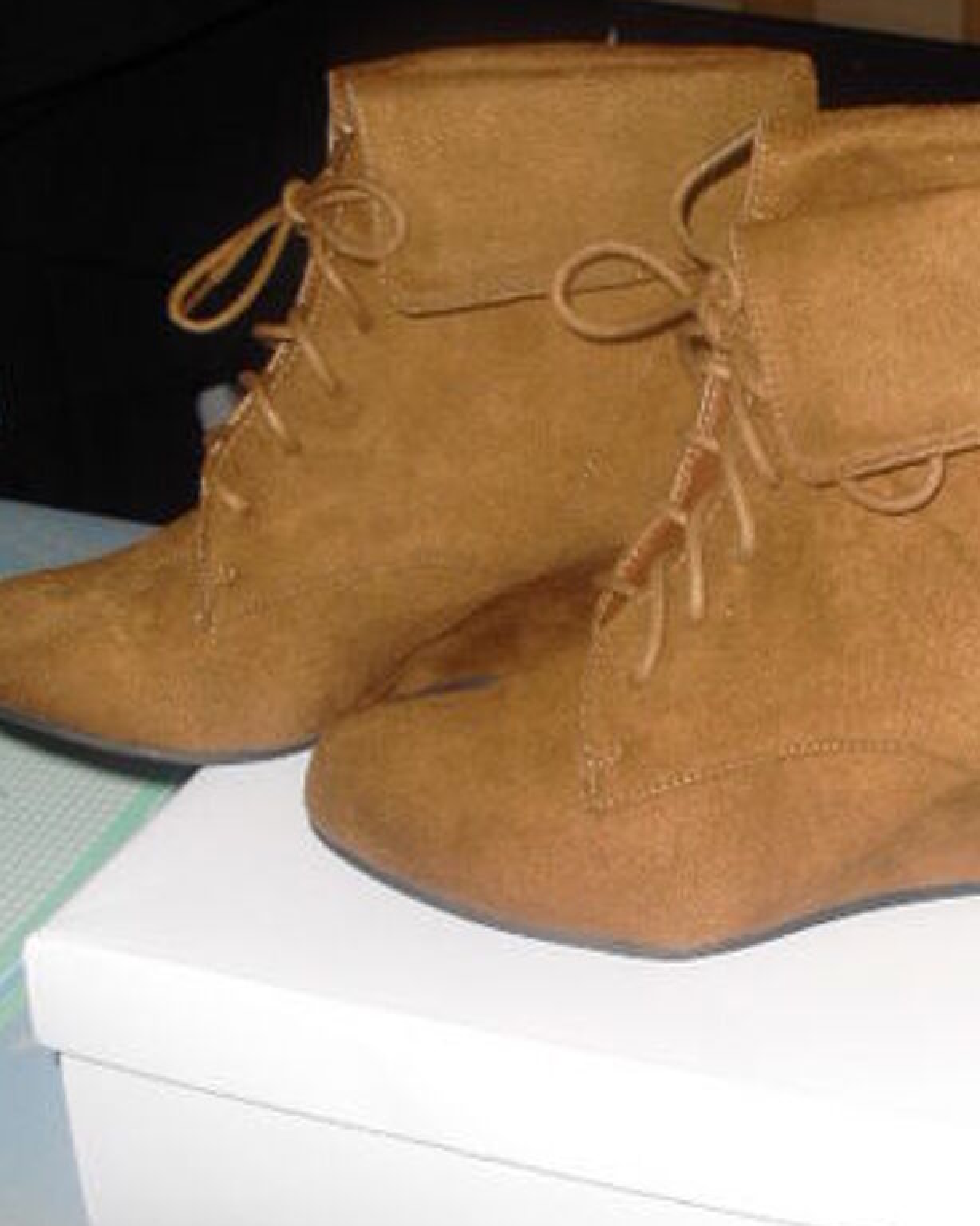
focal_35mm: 61
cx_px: 645
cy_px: 775
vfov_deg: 30.8
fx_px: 2212
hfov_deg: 24.9
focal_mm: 6.3
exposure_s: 1/60
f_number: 3.1
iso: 100
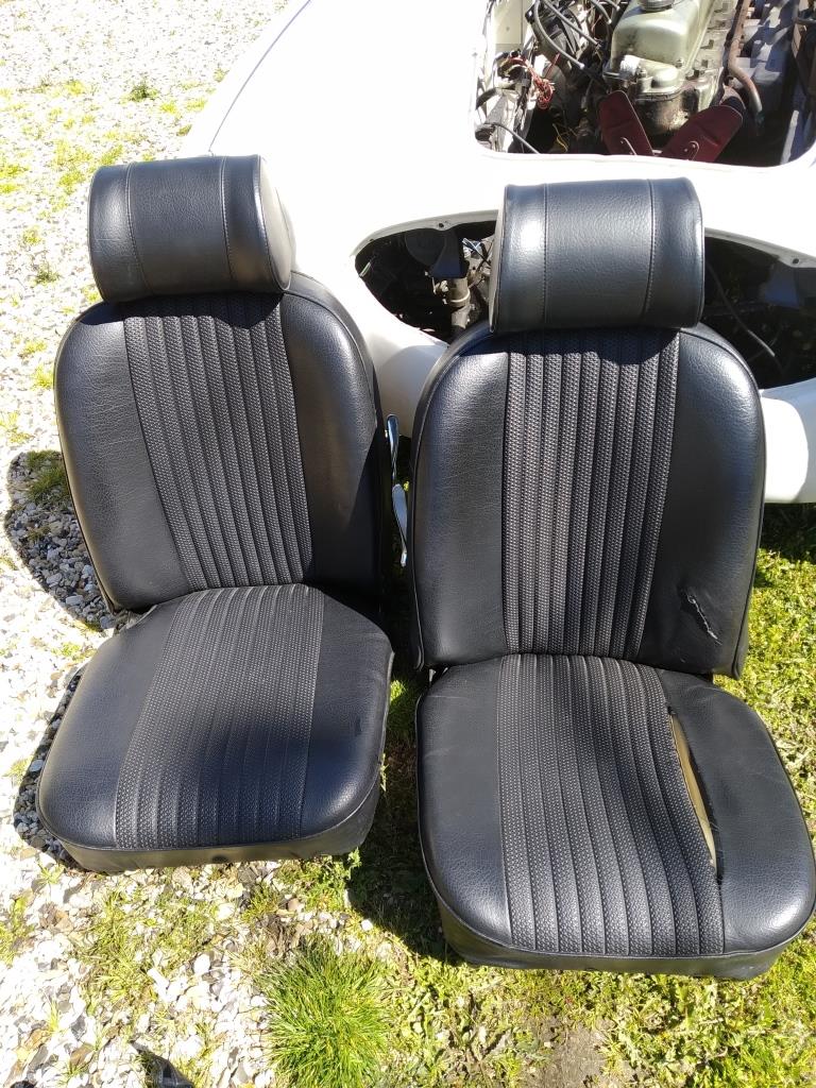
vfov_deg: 67.3
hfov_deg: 53.1
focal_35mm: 26
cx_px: 408
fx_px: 817
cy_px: 544
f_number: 2.2
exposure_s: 1/375
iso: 100
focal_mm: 3.82
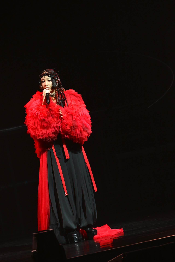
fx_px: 2916
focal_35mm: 400
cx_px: 88
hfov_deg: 3.4
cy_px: 131
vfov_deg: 5.2
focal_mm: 400
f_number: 9
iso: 3200
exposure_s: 1/160
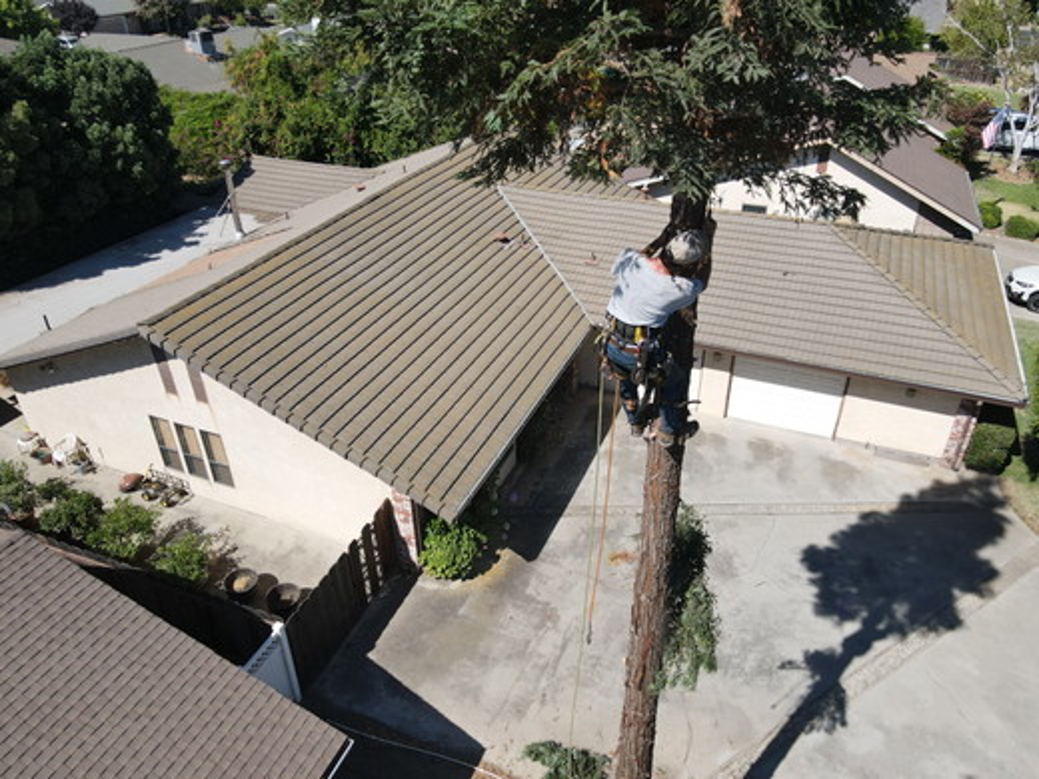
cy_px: 390
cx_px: 520
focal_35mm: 24
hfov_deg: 71.6
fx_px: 720
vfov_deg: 56.8
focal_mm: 4.5
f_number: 2.8
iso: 100
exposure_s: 1/640
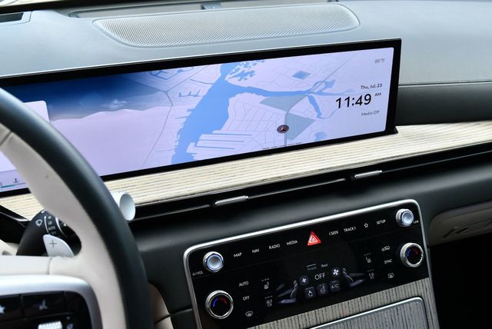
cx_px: 246
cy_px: 164
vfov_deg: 36.9
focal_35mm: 36
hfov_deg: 53.1
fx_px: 492
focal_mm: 18
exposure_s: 1/250
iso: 400
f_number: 5
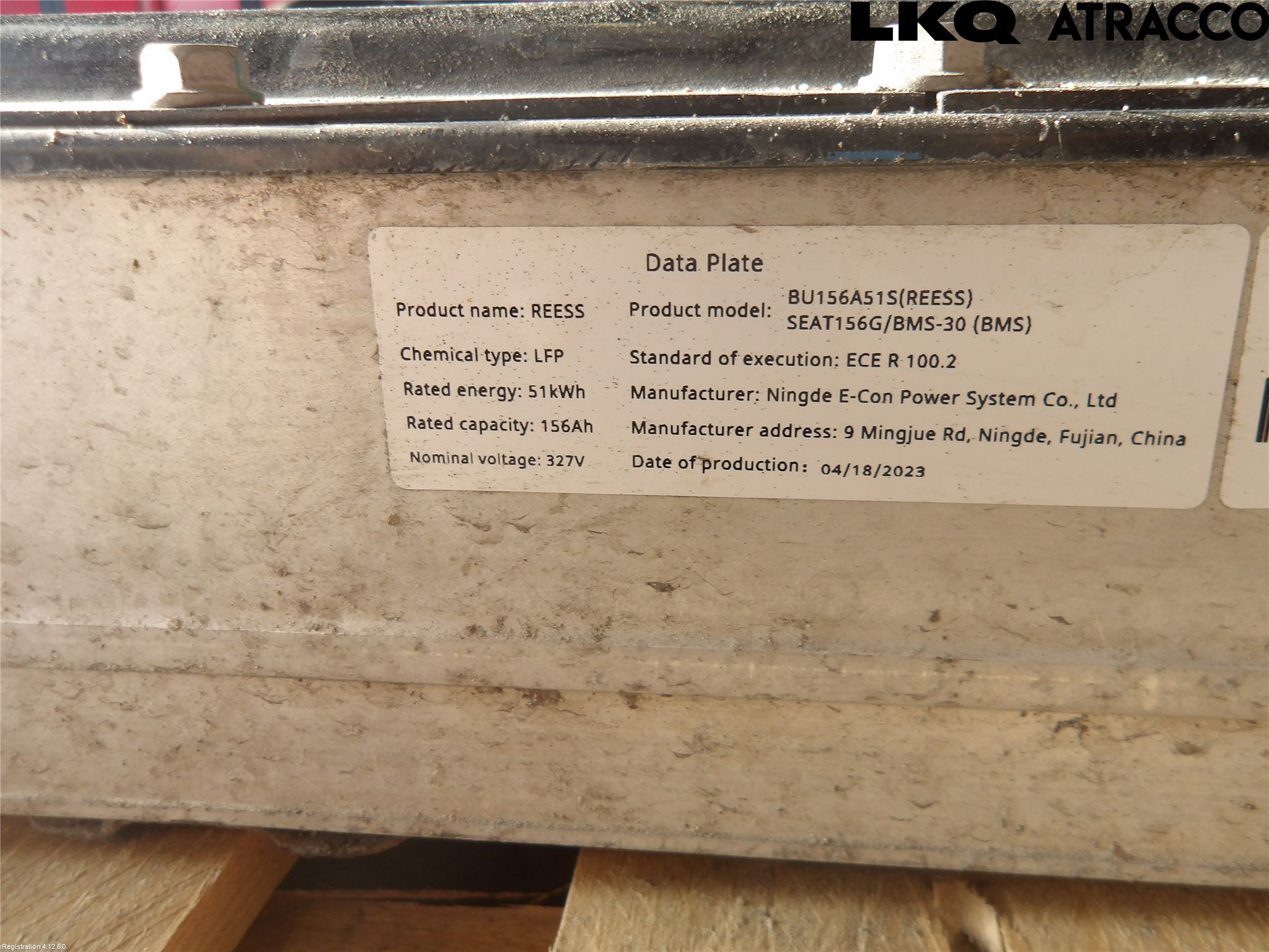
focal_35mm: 27
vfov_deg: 51.4
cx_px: 634
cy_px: 476
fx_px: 990
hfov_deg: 65.3
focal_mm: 4.9
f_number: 3
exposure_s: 1/78
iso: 100
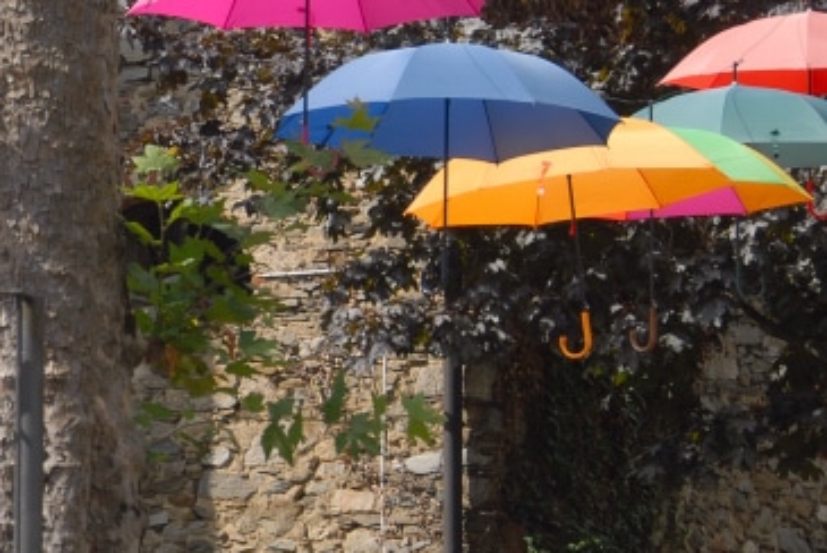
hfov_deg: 7.5
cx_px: -113
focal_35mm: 273
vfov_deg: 5.0
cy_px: 325
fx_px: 6285
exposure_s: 1/200
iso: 100
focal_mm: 65
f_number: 7.1
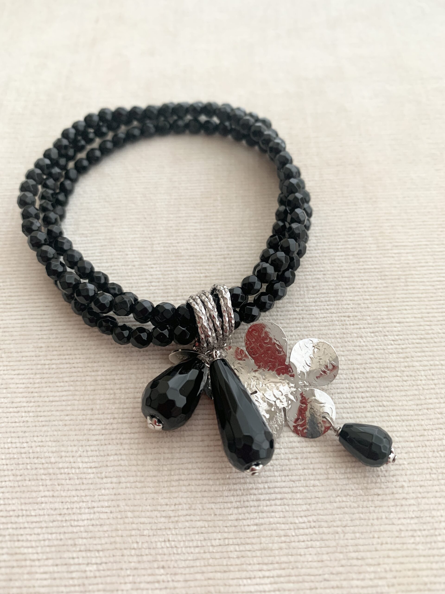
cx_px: 222
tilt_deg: -58.5
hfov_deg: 53.1
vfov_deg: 67.3
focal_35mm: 26
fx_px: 446
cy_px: 297
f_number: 1.8
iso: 160
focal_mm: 4.25
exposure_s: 1/60
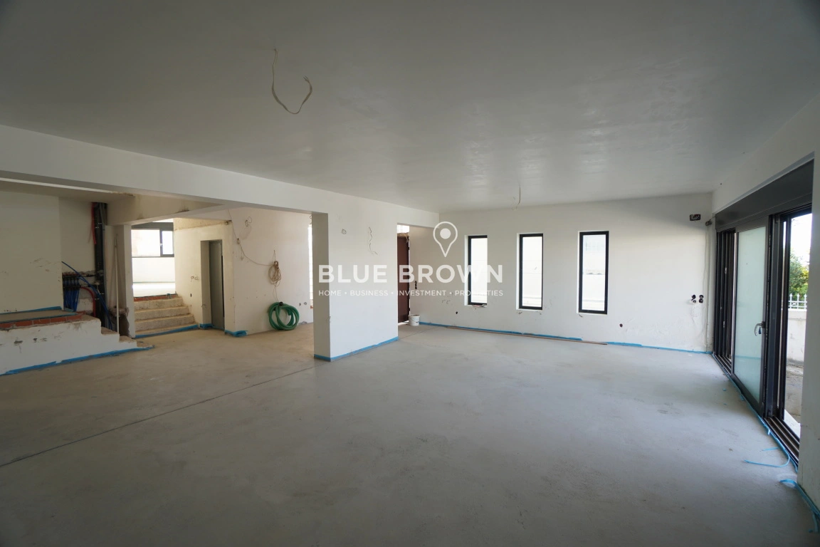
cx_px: 410
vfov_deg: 77.3
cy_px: 274
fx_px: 342
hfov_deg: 100.4
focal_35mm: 15
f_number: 4.5
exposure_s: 1/30
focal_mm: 10
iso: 100
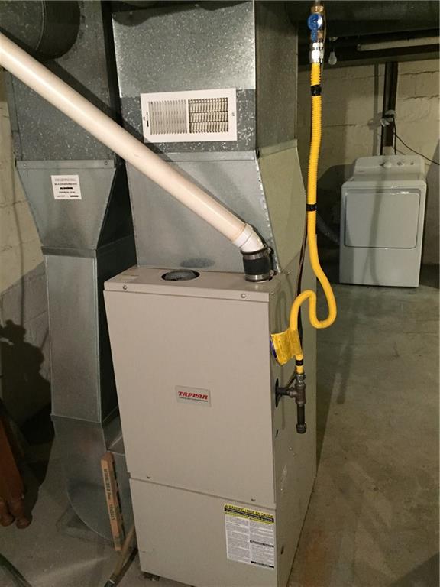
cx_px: 220
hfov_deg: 48.2
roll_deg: +3.4
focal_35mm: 29
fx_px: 491
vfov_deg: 61.7
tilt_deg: -19.1
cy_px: 294
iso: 320
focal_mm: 4.15
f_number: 2.2
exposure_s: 1/15
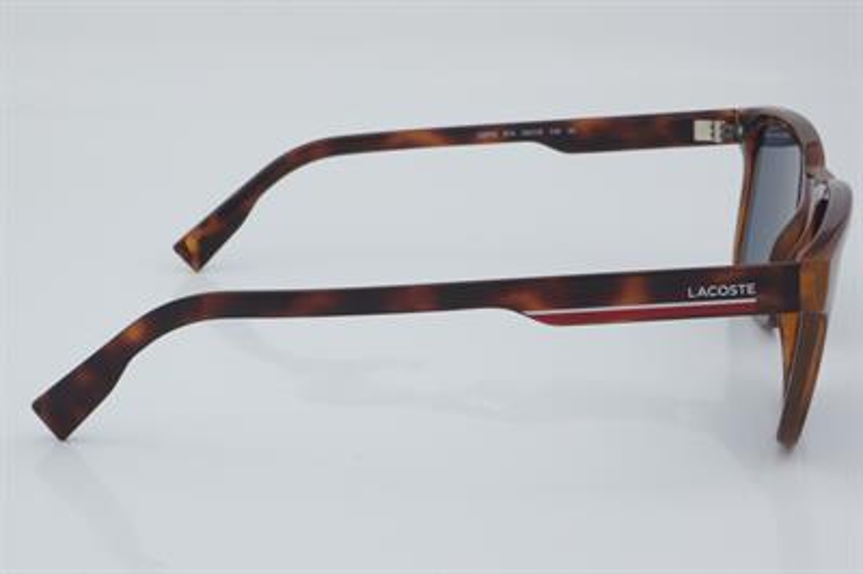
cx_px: 432
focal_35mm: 75
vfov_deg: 18.2
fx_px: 1796
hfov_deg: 27.0
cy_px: 287
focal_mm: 50
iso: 100
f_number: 32
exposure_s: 1/4
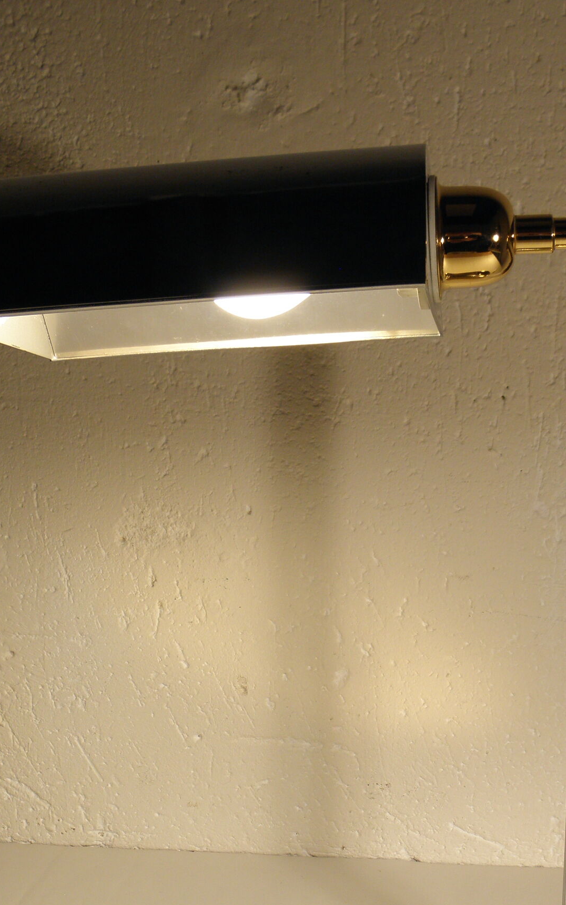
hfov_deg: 24.7
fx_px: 1284
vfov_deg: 38.6
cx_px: 381
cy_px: 576
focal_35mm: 52
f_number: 3.6
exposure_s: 1/50
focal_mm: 5.9
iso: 100
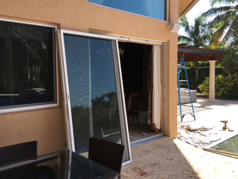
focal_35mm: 33
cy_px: 84
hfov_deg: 55.3
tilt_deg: -2.7
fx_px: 227
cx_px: 109
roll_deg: +0.8
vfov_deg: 42.9
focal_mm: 4.15
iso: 25
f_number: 2.2
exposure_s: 1/565
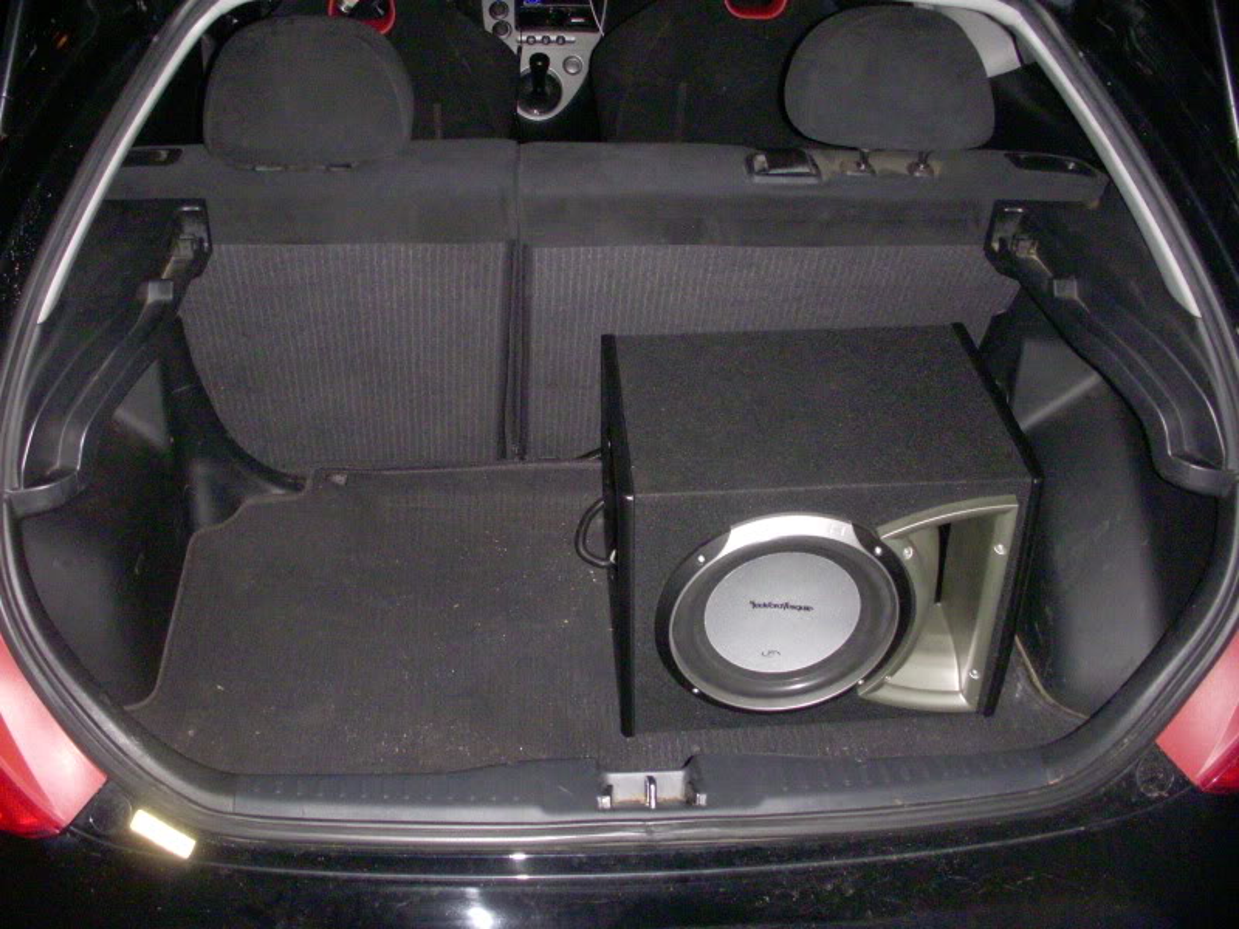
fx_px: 1360
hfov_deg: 49.0
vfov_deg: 37.7
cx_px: 620
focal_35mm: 38
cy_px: 464
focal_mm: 6.3
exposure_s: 1/200
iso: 640
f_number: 3.3
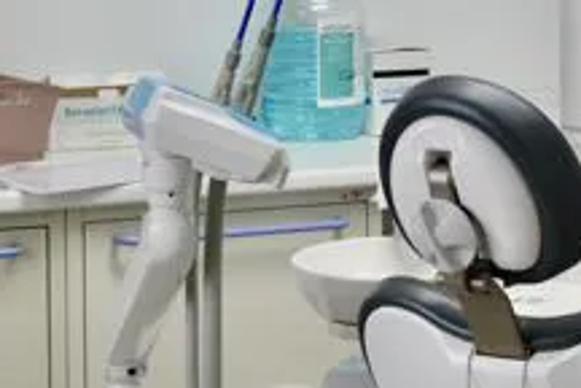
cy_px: -32
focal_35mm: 154
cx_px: 785
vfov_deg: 8.8
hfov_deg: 12.8
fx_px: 2493
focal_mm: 35
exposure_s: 1/80
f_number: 4.5
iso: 400
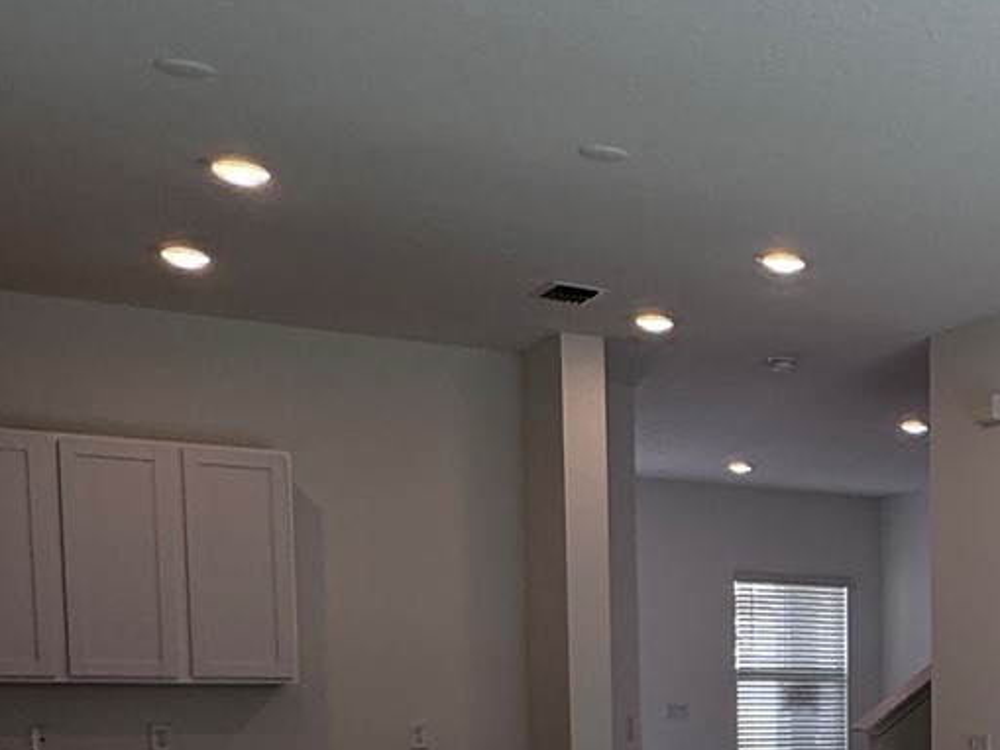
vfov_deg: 29.8
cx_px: 1287
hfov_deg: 32.6
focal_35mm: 44
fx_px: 1271
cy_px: 813
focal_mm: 2.22
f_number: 2.2
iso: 40
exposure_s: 1/123
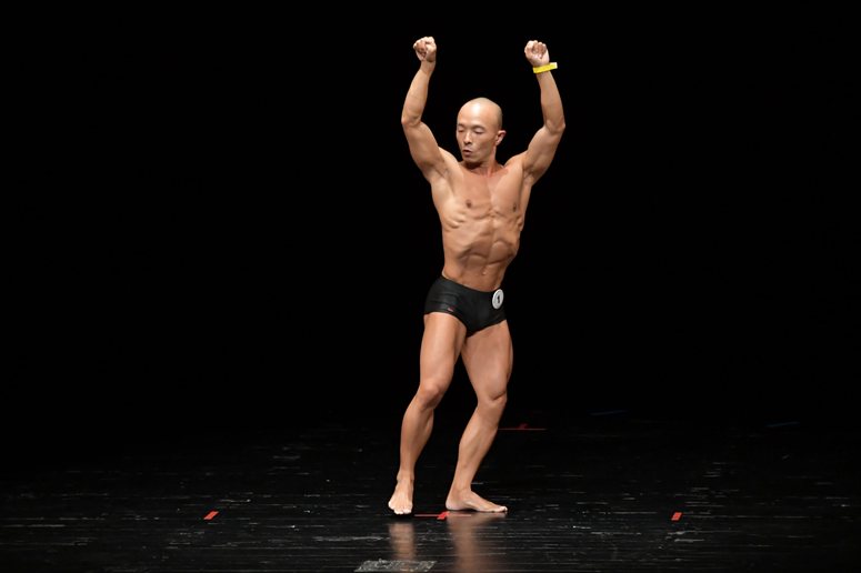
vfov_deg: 5.4
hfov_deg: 8.1
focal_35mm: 255
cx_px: 430
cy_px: 286
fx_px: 6096
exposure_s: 1/400
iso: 3200
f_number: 5.6
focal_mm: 170
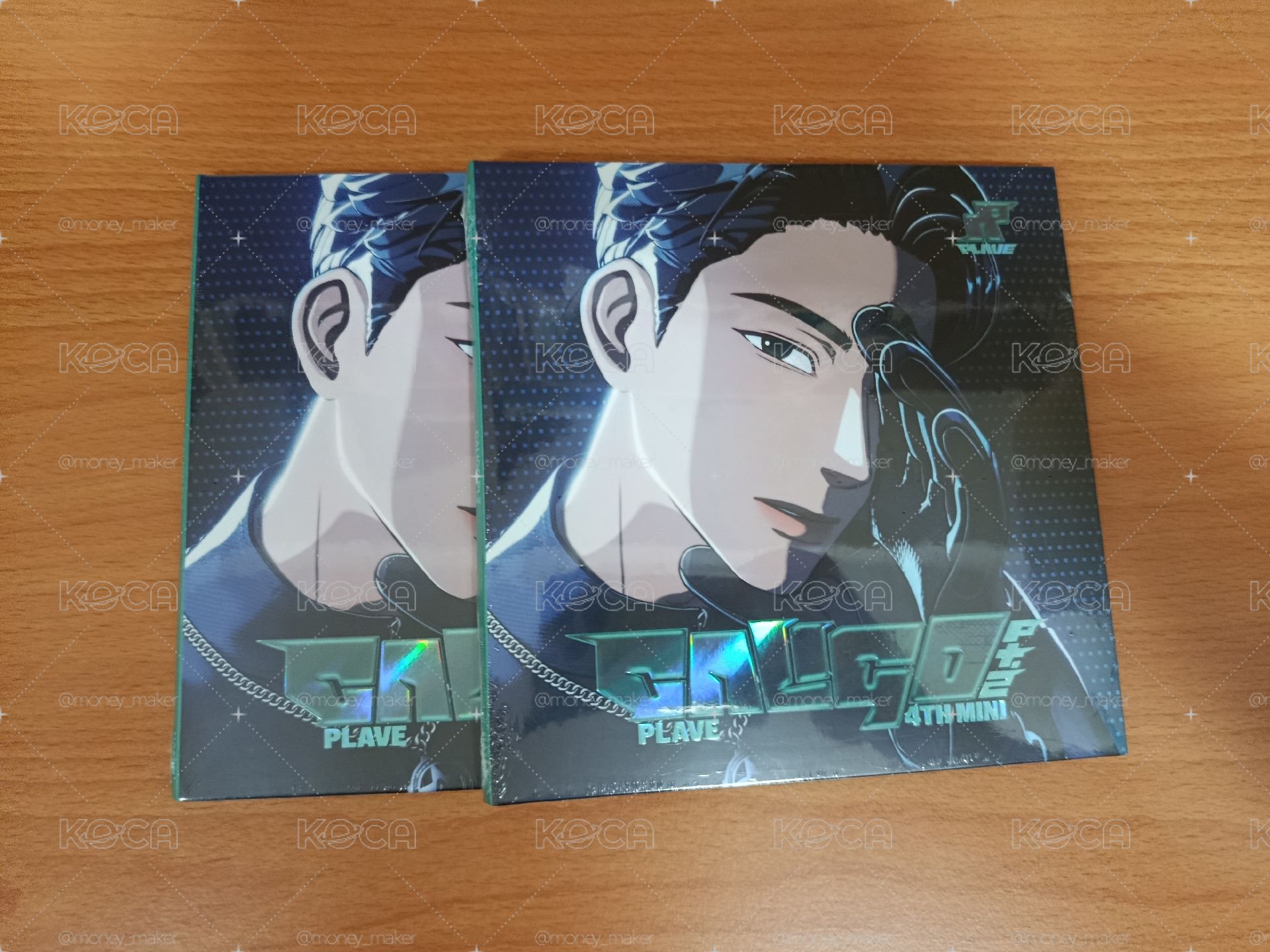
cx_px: 635
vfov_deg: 56.8
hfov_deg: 71.6
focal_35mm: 24
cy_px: 476
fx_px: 881
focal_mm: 5.24
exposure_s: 1/24
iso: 1704
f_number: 1.7
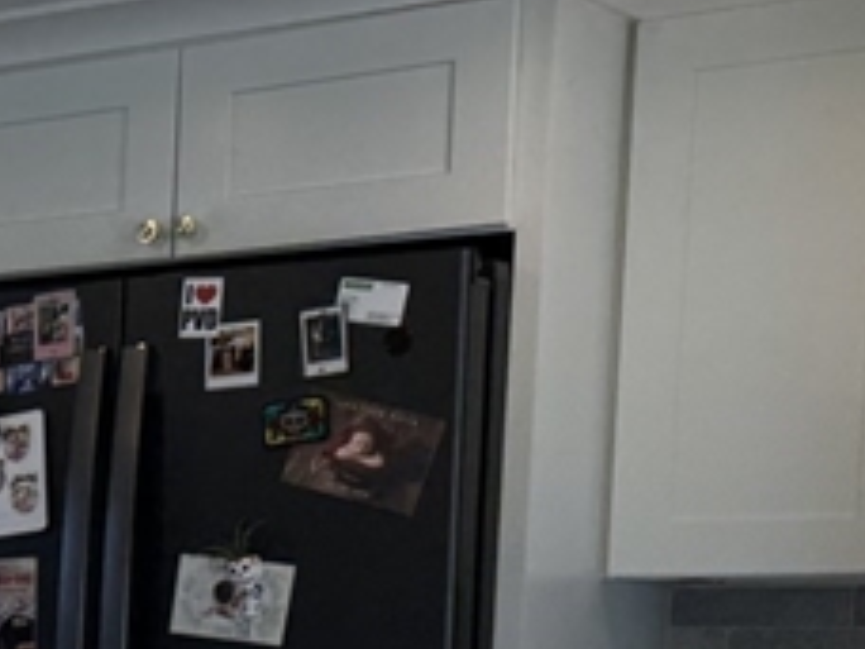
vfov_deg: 13.2
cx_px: -865
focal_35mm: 108
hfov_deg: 14.9
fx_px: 2699
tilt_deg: -5.3
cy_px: 881
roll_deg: -1.5
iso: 64
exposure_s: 1/120
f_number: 1.78
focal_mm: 6.76
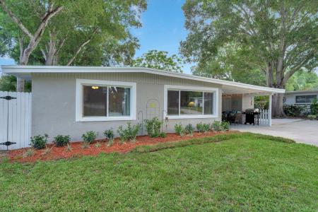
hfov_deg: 91.6
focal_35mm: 18
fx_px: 155
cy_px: 106
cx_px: 159
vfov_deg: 68.9
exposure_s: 1/60
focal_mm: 17.5
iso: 200
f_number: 7.1
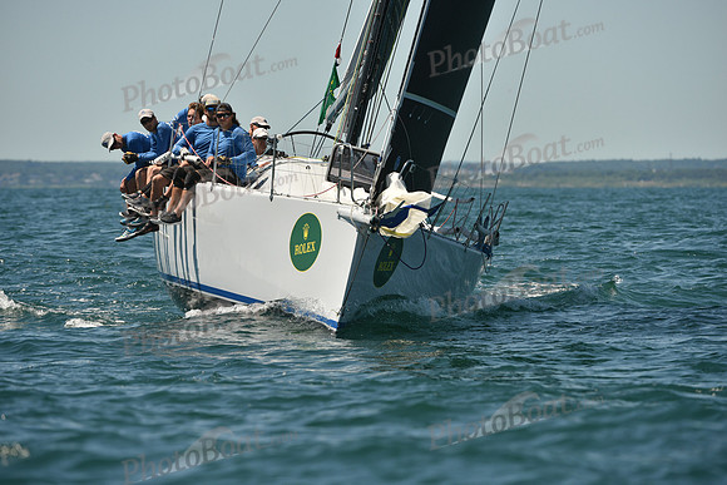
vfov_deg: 3.9
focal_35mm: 350
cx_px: 364
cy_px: 242
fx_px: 7069
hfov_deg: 5.9
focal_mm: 350
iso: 250
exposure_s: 1/1250
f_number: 7.1
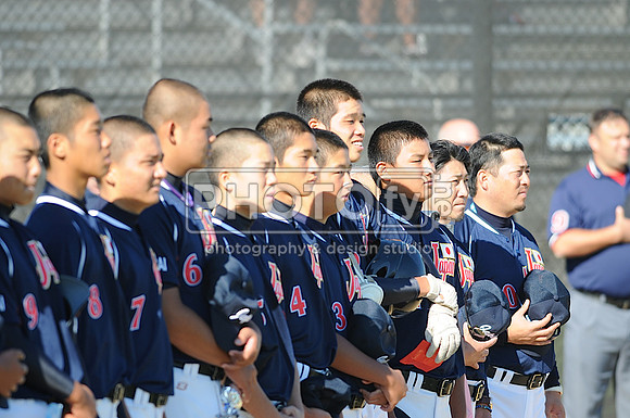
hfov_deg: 4.6
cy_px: 209
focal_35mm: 450
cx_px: 315
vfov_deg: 3.0
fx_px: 7864
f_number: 4
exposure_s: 1/640
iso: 200
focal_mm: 300
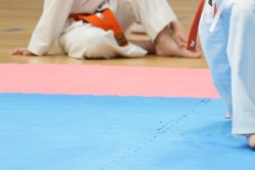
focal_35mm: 336
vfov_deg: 4.1
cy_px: -44
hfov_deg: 6.1
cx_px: 272
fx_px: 2381
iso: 800
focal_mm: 105
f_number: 4.5
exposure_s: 1/125
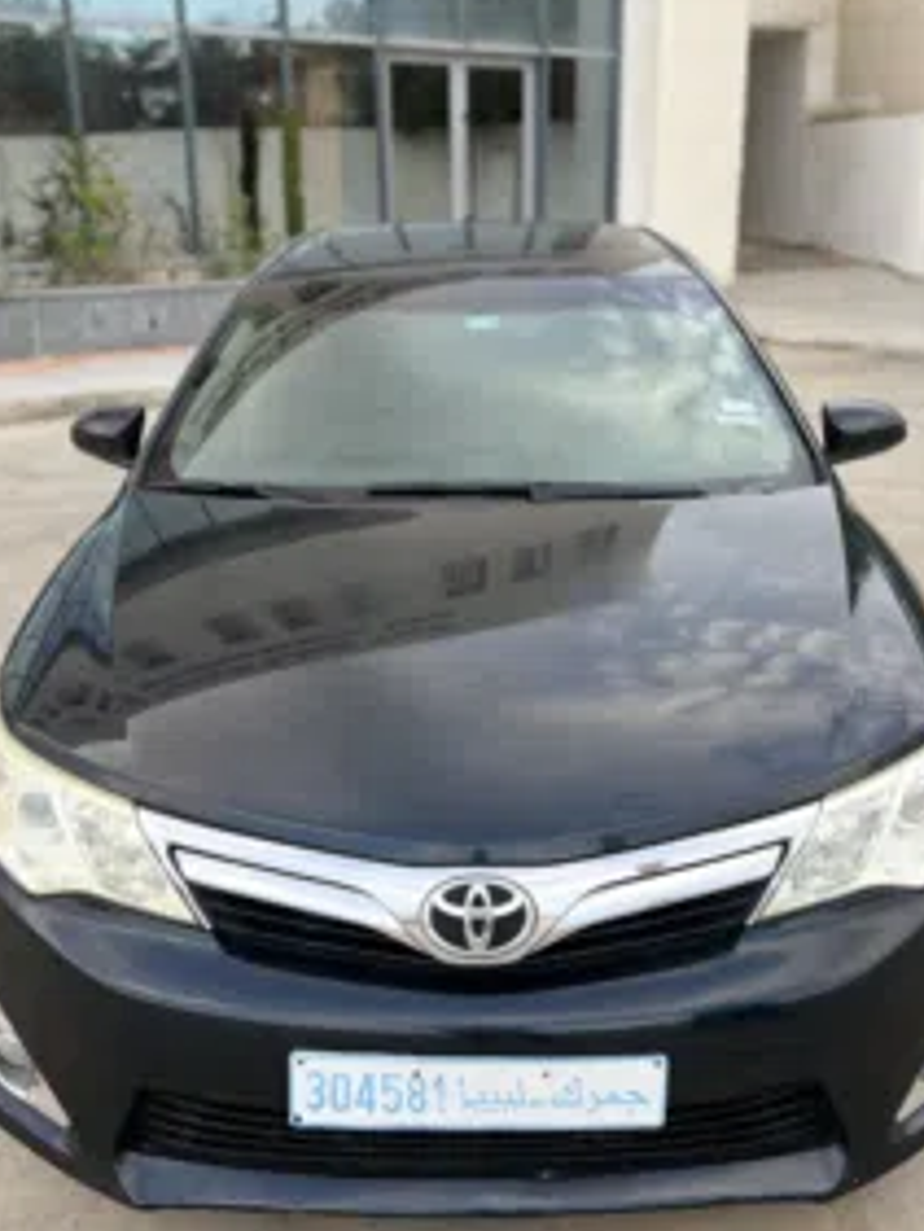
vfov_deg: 50.1
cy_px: 583
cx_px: 490
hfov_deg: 38.7
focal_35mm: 37
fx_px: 1316
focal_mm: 5.7
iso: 40
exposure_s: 1/212
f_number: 1.5
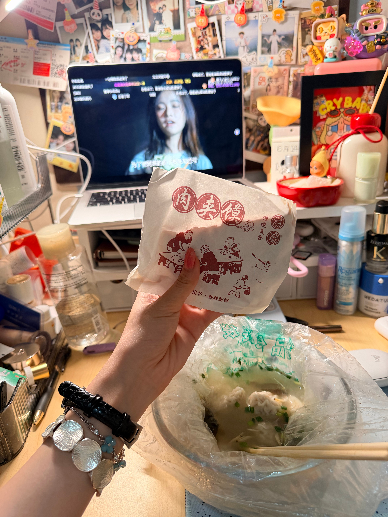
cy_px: 258
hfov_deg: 56.8
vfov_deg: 71.6
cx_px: 194
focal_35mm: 24
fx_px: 359
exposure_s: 1/86
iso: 200
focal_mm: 6.76
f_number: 1.78
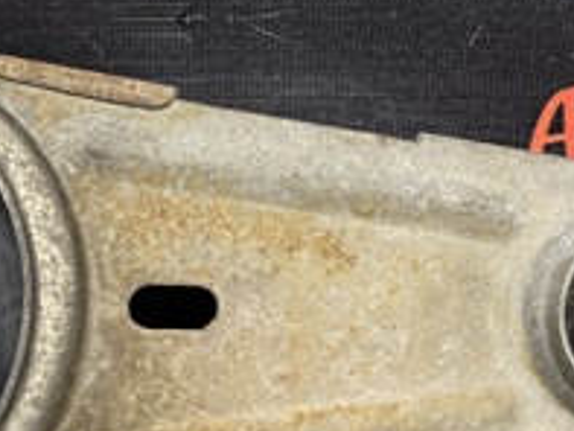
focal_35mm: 78
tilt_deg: -24.7
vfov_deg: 18.9
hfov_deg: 24.9
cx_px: 186
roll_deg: +0.4
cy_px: 213
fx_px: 1294
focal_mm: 6.76
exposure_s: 1/50
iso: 200
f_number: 1.78
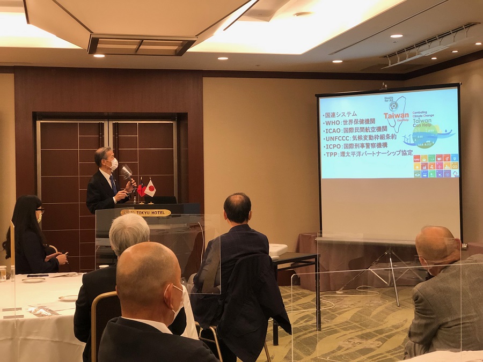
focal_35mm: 57
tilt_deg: -0.8
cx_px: 242
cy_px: 181
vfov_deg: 25.7
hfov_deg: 33.8
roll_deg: +0.6
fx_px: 795
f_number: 2.8
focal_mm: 6.6
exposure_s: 1/120
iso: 320
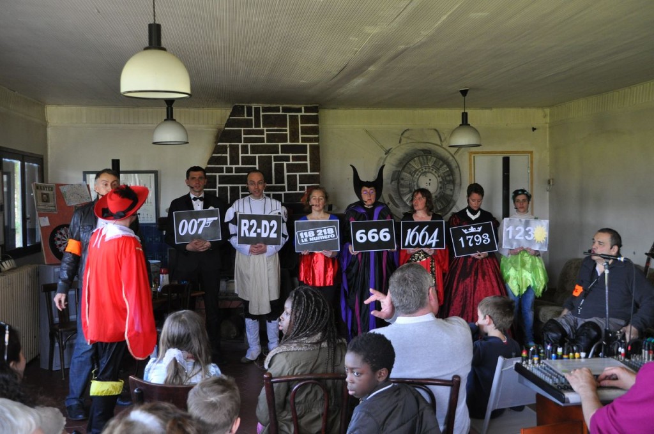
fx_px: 708
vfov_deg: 34.1
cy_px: 217
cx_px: 327
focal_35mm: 39
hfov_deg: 49.6
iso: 800
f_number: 4
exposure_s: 1/60
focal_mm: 26
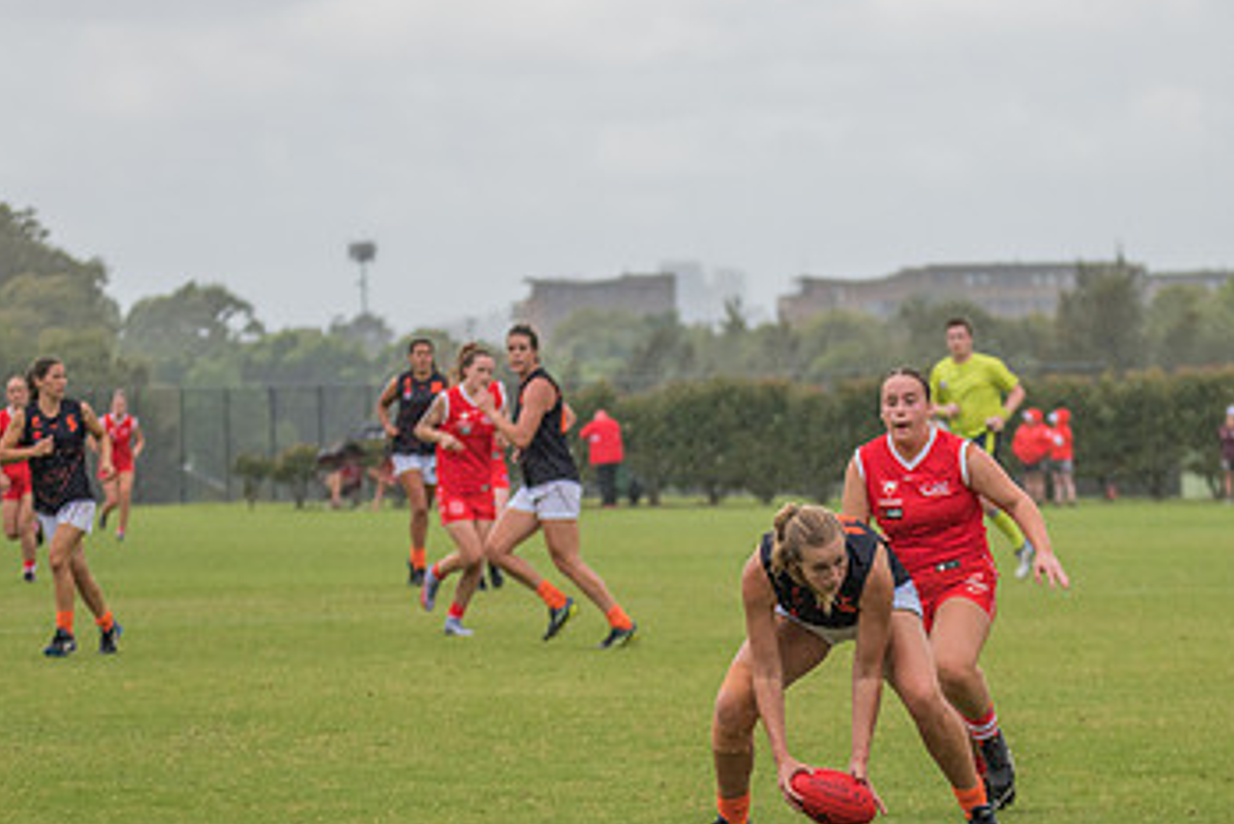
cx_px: 808
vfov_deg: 5.0
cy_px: 531
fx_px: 9464
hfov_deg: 7.5
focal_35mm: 276
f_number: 5.6
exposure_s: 1/1250
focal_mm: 150
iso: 500
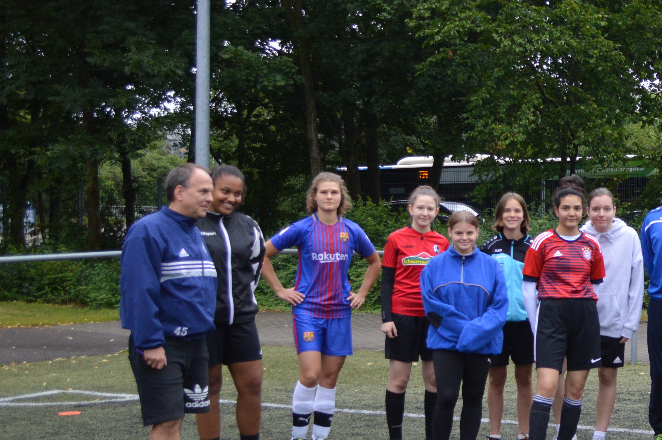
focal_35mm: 71
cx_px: 704
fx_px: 1304
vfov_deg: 19.1
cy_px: 300
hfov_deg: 26.5
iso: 640
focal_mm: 22
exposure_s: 1/500
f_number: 4
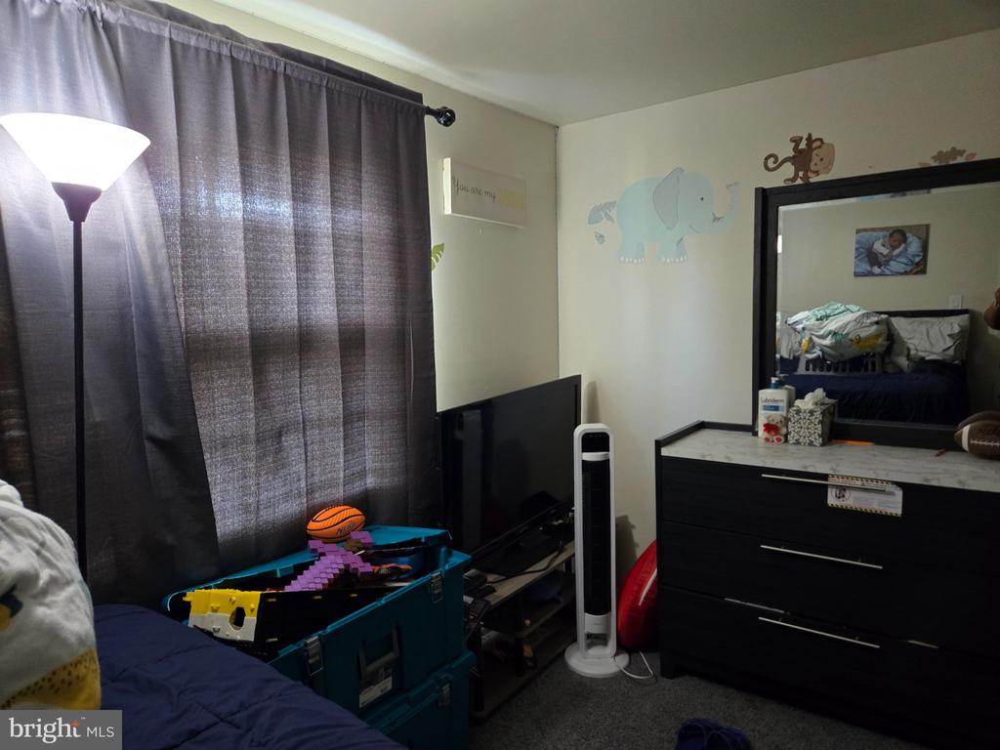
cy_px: 375
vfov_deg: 58.9
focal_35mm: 23
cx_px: 500
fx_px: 664
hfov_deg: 73.9
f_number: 1.8
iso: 640
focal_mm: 5.4
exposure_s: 1/60
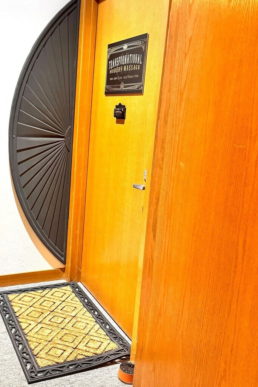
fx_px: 376
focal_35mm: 35
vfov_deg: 54.3
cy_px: 172
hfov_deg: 37.3
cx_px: 80
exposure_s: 1/60
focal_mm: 6.76
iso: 400
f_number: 1.78
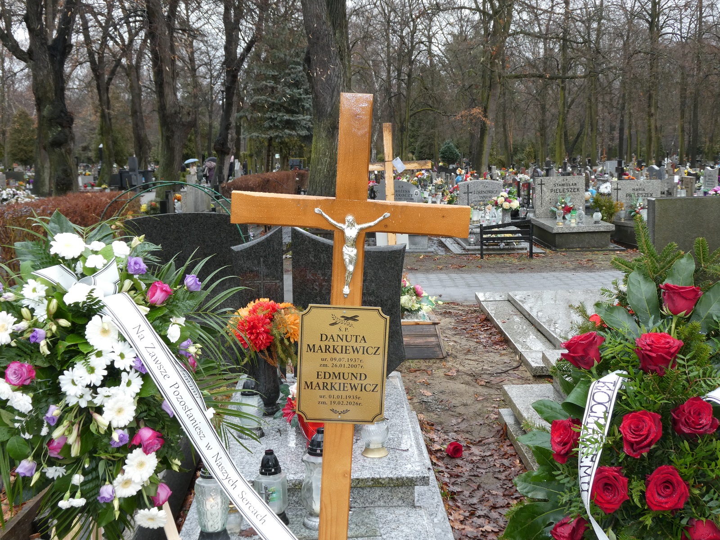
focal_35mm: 44
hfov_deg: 42.9
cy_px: 270
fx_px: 915
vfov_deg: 32.9
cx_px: 360
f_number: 3.9
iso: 125
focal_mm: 7.8
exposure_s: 1/60
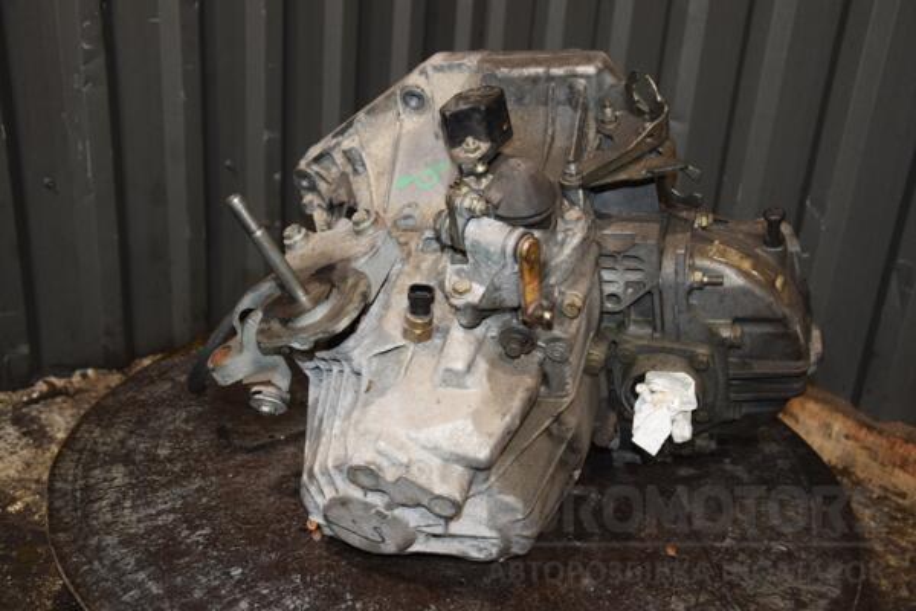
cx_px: 458
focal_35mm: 39
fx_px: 992
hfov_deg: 49.6
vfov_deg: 34.2
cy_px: 306
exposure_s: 1/60
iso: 800
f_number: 5
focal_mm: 26
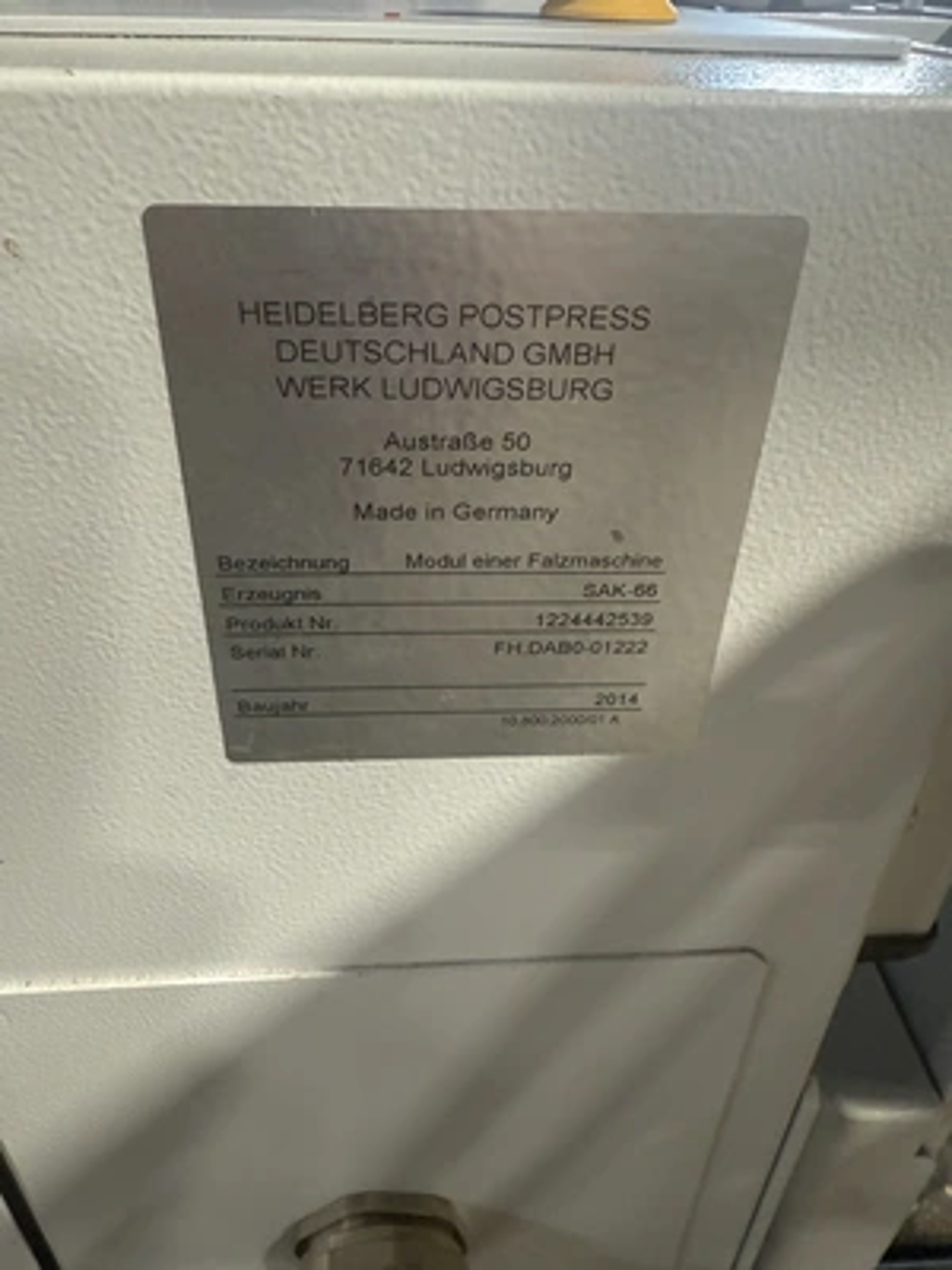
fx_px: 880
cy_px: 635
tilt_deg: -31.7
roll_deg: -1.6
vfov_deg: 71.6
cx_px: 476
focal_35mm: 24
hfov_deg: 56.8
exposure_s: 1/84
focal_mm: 2.22
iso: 320
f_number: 2.2
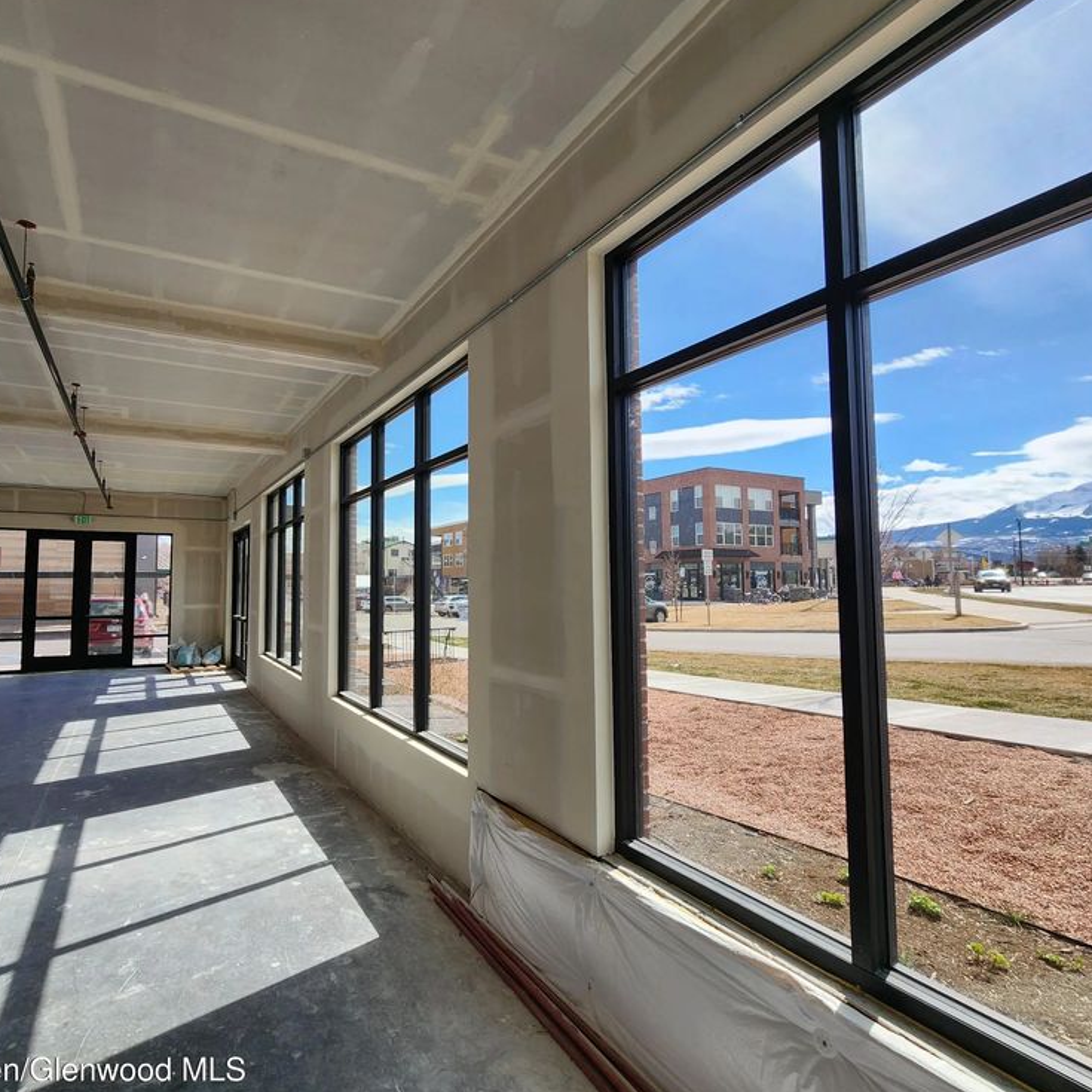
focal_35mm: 16
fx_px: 571
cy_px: 551
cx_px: 417
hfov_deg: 85.9
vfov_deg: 87.4
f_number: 2.2
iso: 50
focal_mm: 2.2
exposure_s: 1/1189
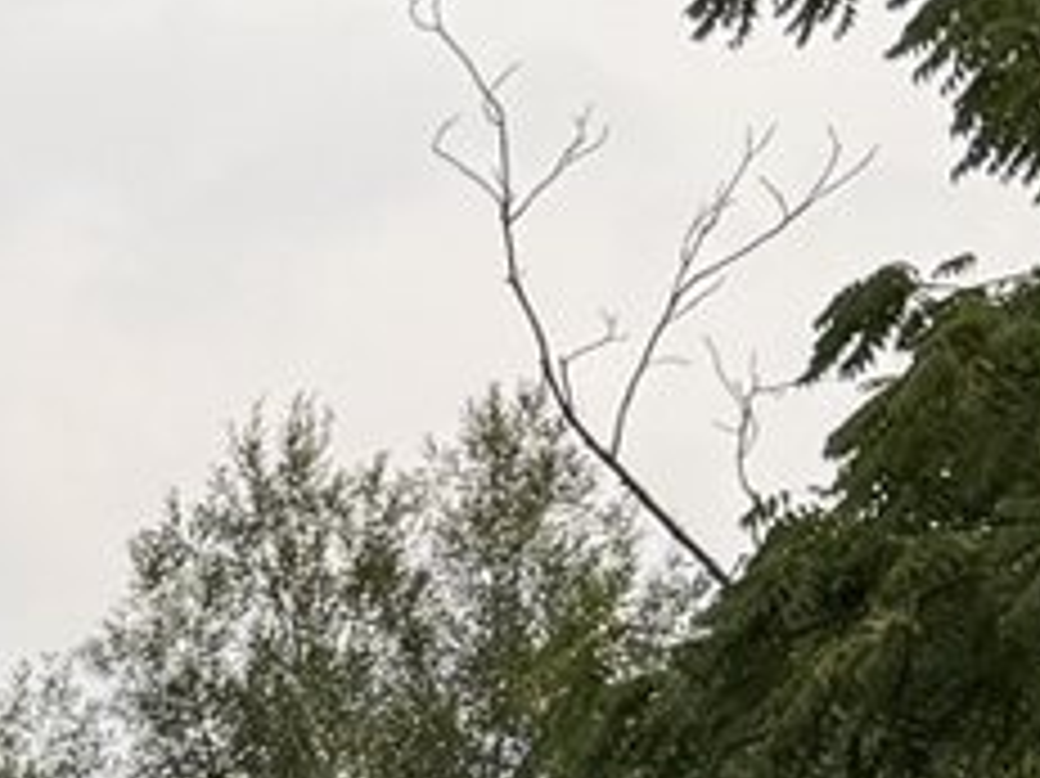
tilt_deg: -7.5
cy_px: 2051
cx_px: -1378
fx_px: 4985
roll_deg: -3.8
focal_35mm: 166
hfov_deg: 10.4
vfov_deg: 8.0
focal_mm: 6.76
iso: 80
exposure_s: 1/602
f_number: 1.78
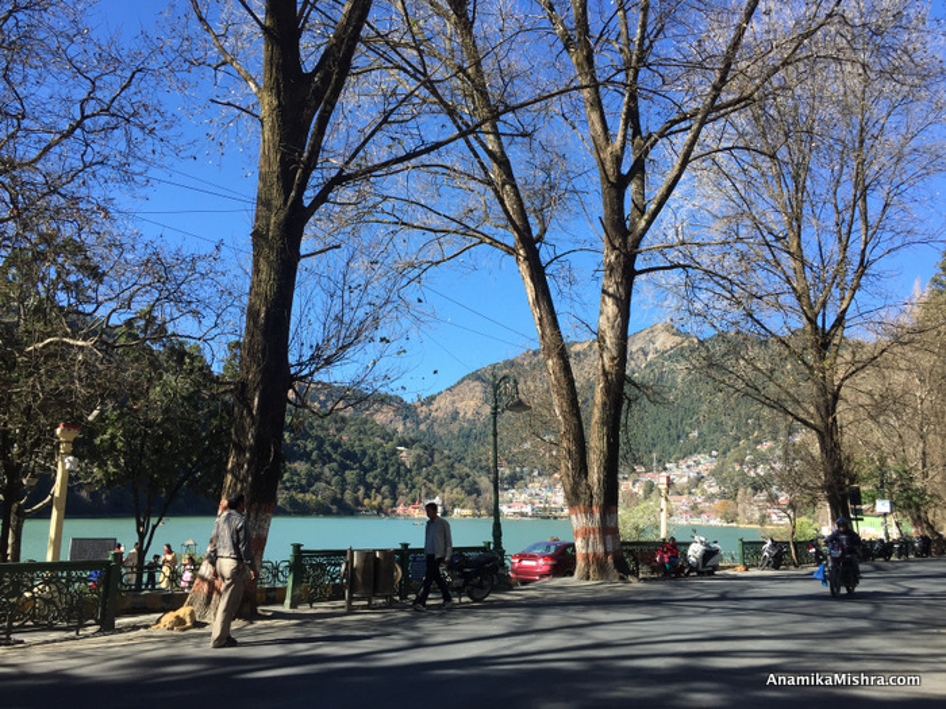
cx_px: 473
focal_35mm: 29
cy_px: 354
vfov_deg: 48.2
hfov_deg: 61.7
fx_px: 793
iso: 32
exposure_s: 1/807
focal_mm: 4.15
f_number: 2.2
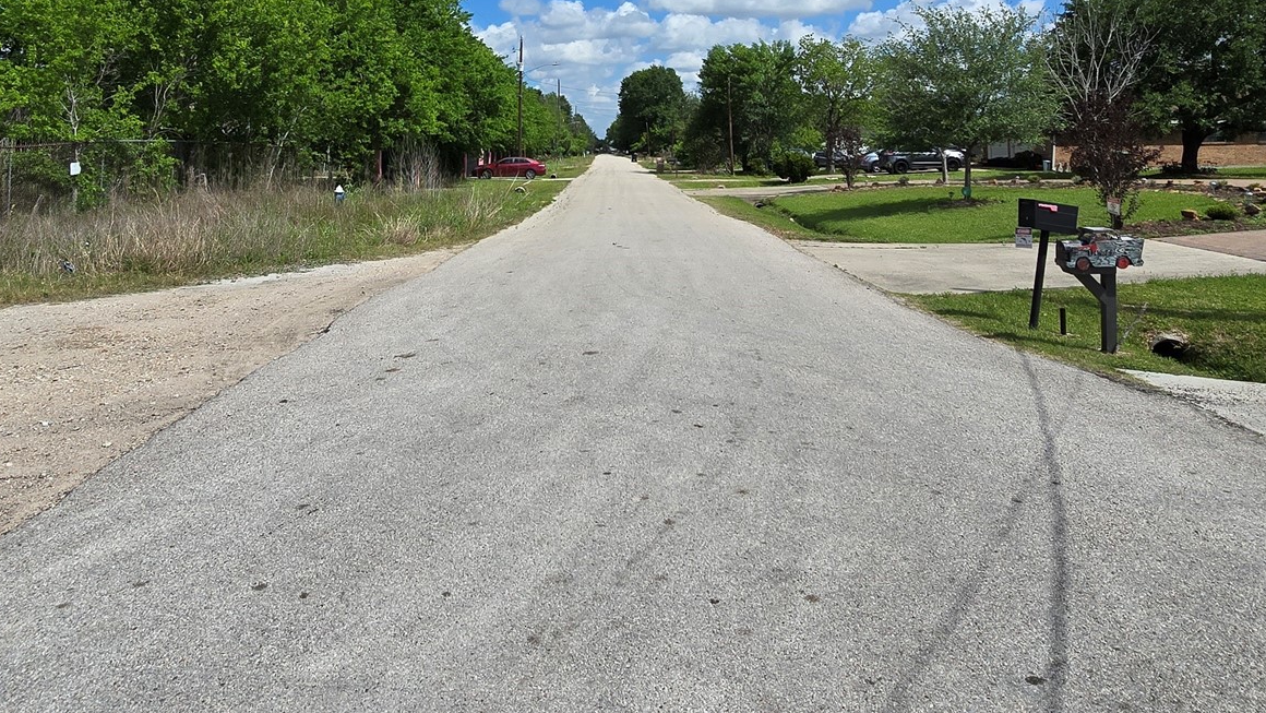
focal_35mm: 25
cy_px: 98
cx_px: 578
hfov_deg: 73.9
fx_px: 839
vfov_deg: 42.9
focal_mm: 2.2
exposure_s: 1/4131
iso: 50
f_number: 2.2
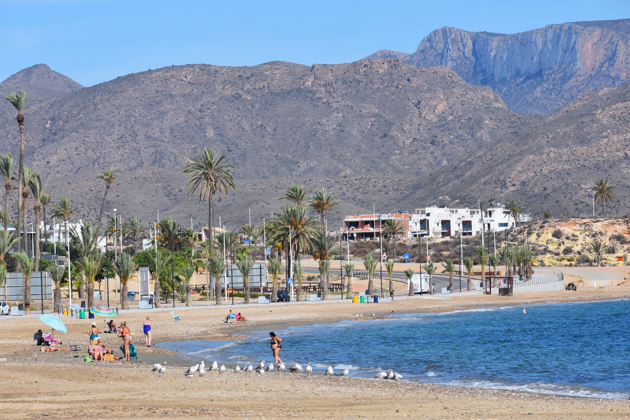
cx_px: 315
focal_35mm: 158
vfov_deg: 8.7
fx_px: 2756
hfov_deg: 13.0
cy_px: 210
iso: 100
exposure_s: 1/500
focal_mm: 105
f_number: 8
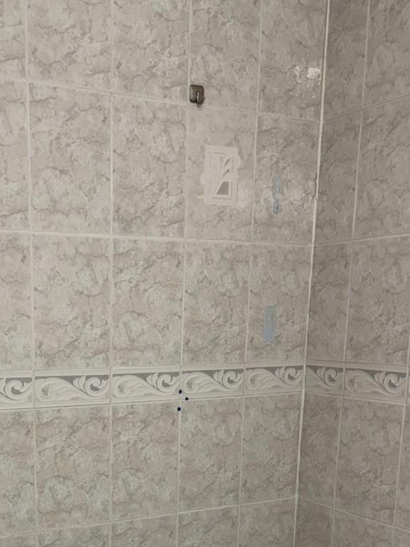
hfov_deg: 30.4
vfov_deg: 38.0
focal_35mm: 47
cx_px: 103
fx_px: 743
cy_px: 481
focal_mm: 6.76
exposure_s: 1/121
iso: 50
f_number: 1.78
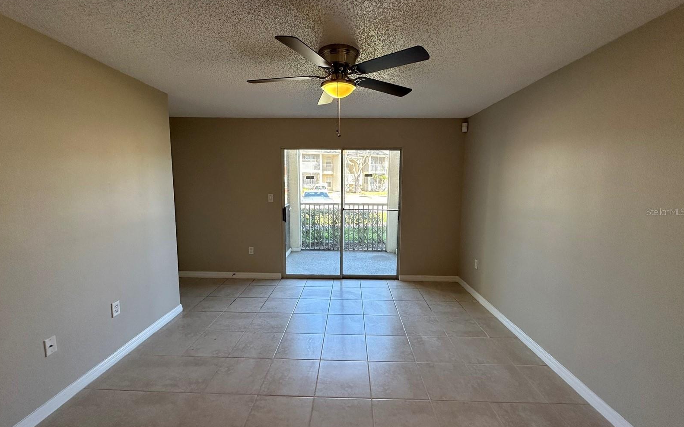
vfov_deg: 74.8
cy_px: 212
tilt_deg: -5.7
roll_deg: -0.3
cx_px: 341
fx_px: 280
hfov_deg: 101.5
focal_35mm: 15
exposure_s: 1/120
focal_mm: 2.22
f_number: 2.2
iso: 125
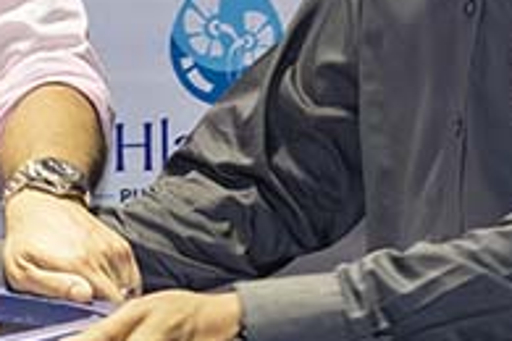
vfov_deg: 7.3
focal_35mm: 187
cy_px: 22
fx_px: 2659
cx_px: -289
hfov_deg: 10.6
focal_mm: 38
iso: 500
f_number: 6.3
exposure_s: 1/80
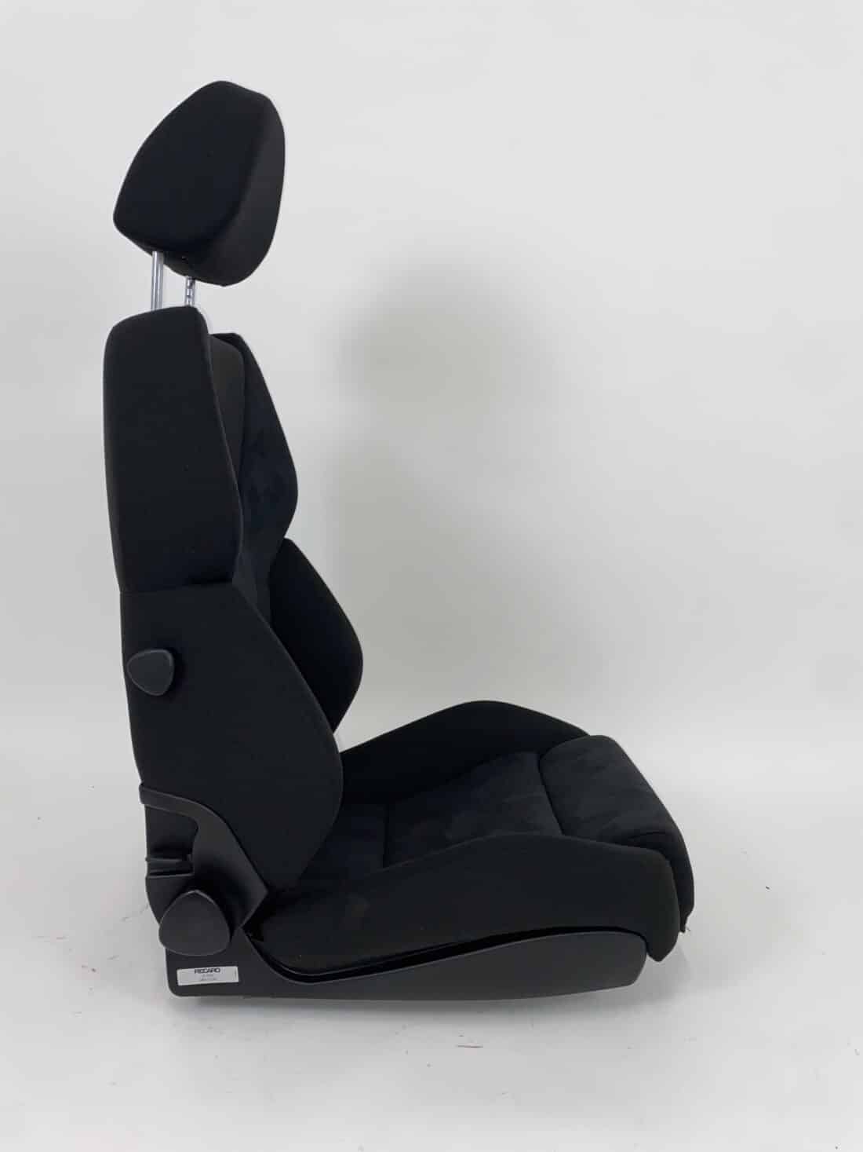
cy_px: 576
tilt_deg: -8.1
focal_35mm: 26
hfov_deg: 53.1
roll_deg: -3.2
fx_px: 864
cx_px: 432
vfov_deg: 67.3
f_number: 1.8
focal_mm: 4.25
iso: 64
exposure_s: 1/100
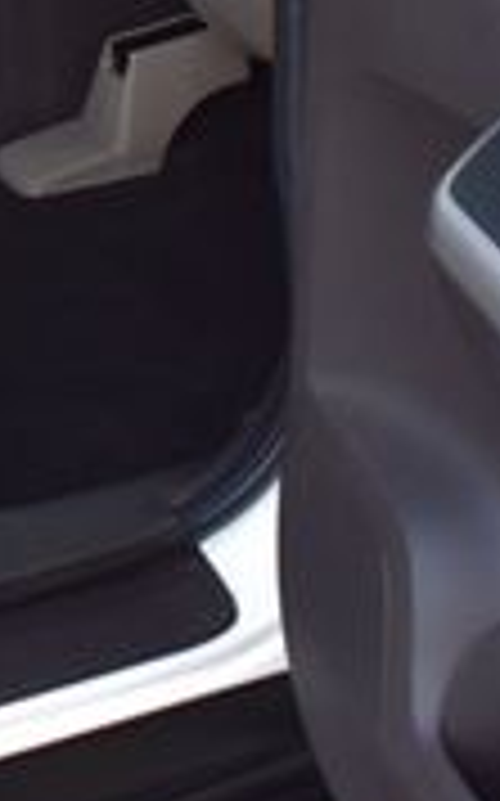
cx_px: -261
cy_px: -126
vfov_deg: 18.1
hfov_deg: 11.4
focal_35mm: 110
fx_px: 2402
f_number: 7.1
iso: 400
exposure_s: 1/25
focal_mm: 20
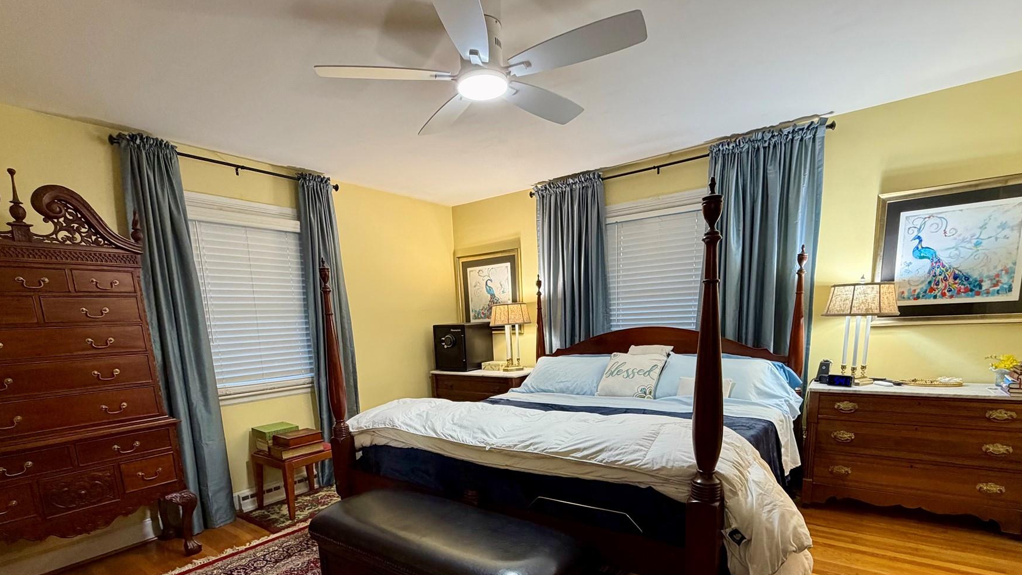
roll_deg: +2.8
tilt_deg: -10.0
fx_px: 488
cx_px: 507
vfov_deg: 58.9
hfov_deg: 92.7
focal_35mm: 18
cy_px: 404
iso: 250
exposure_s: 1/60
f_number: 2.2
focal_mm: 2.22
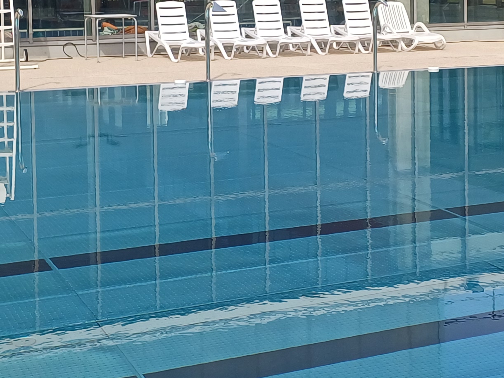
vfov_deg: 17.8
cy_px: 48
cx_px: 310
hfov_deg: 23.8
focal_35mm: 82
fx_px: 1194
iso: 50
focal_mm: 4.65
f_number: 1.8
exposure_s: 1/898
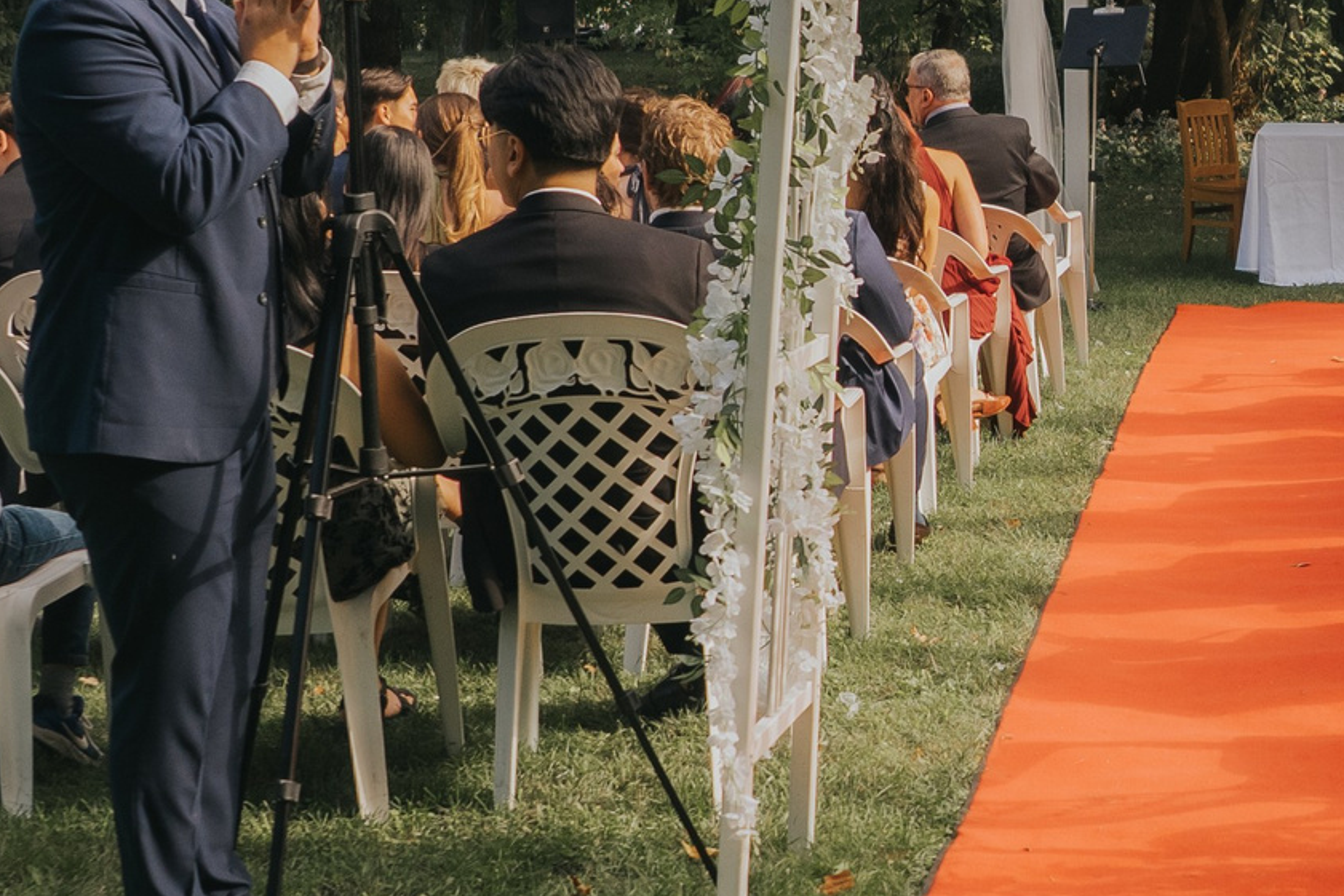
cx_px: 1239
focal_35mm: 76
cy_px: 224
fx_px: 2838
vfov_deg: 17.8
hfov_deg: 25.7
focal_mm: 12
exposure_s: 1/800
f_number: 2.8
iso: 200
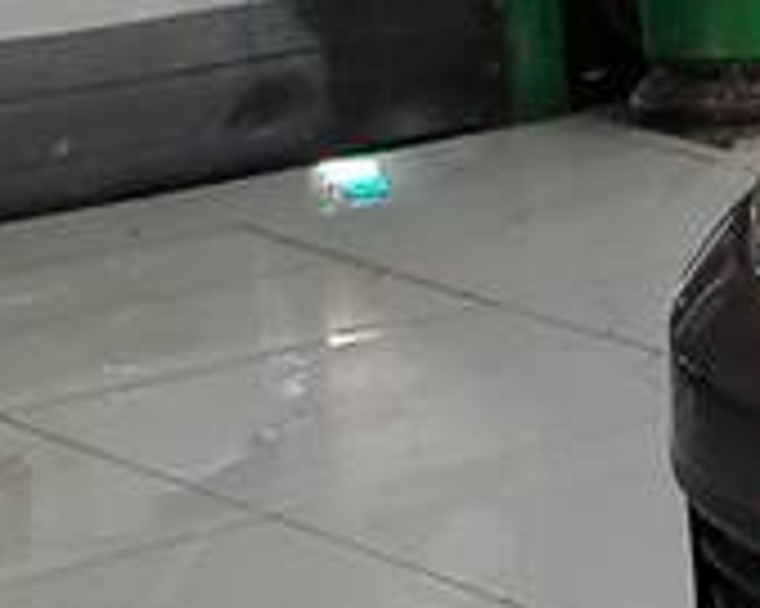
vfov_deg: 9.3
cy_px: 52
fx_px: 3709
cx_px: 2199
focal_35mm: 165
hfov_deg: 9.5
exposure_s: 1/100
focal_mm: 5.23
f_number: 1.8
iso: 50
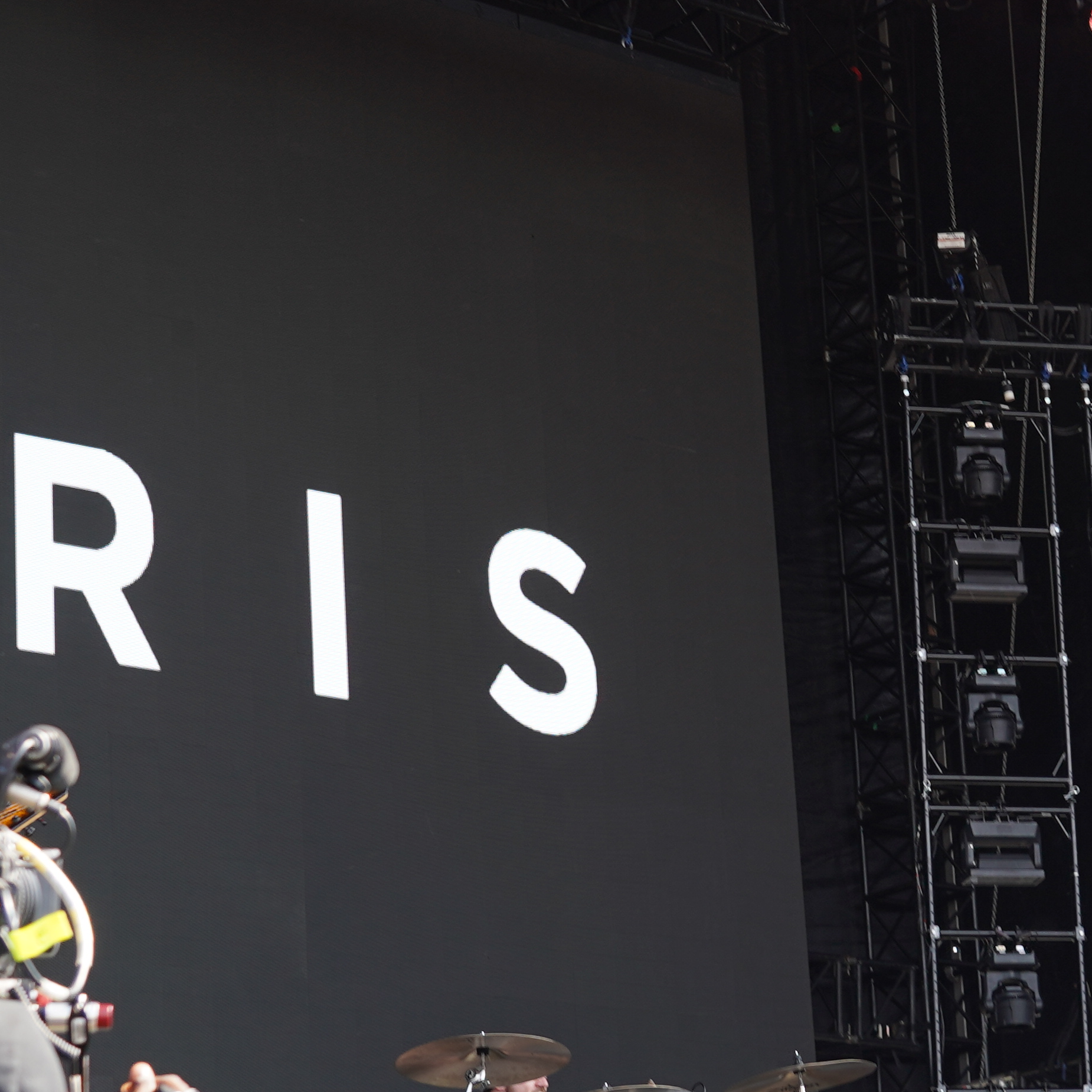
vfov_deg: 15.4
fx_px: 4033
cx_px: 1060
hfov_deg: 15.2
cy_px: 500
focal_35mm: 113
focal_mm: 41
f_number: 5
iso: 100
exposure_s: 1/125
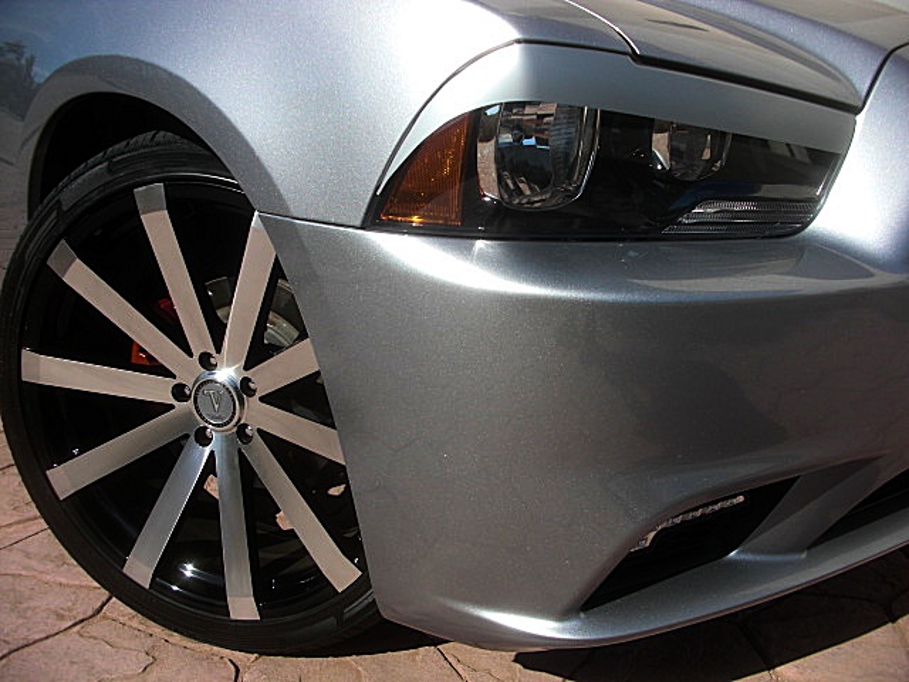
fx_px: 945
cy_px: 341
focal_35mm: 36
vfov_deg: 39.7
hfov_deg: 51.4
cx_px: 454
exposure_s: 1/125
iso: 50
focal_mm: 6.3
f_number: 7.9
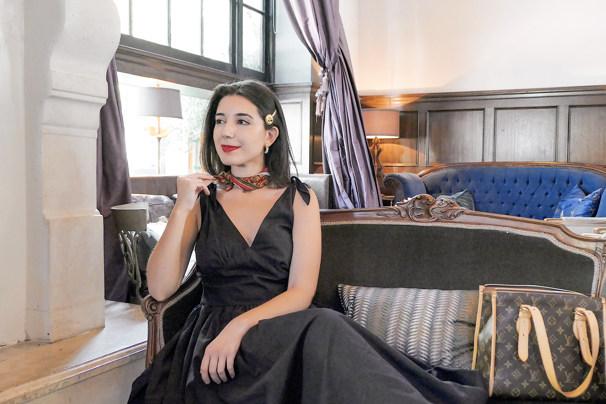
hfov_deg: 54.4
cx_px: 310
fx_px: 589
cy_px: 197
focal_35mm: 35
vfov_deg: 37.8
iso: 1600
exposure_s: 1/40
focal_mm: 11.4
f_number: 2.8
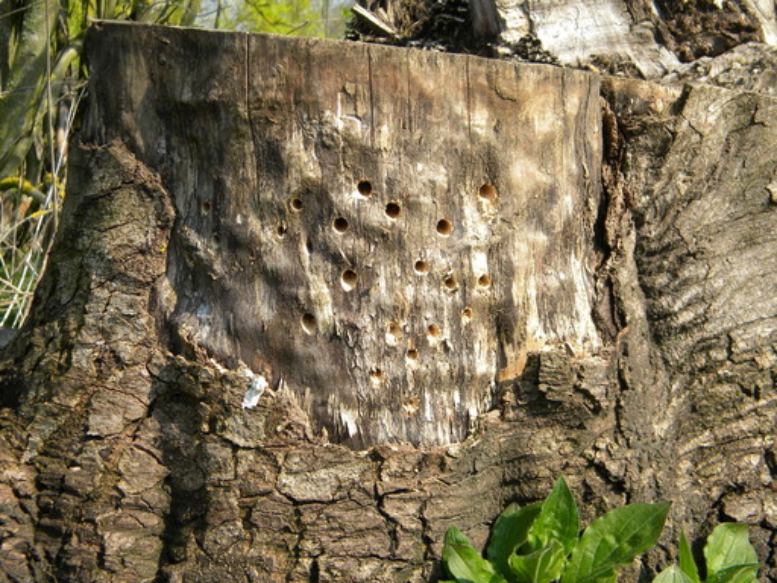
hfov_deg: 40.4
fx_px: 1055
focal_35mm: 47
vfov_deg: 30.9
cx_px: 388
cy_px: 292
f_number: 3.9
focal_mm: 8.6
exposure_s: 1/426
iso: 80
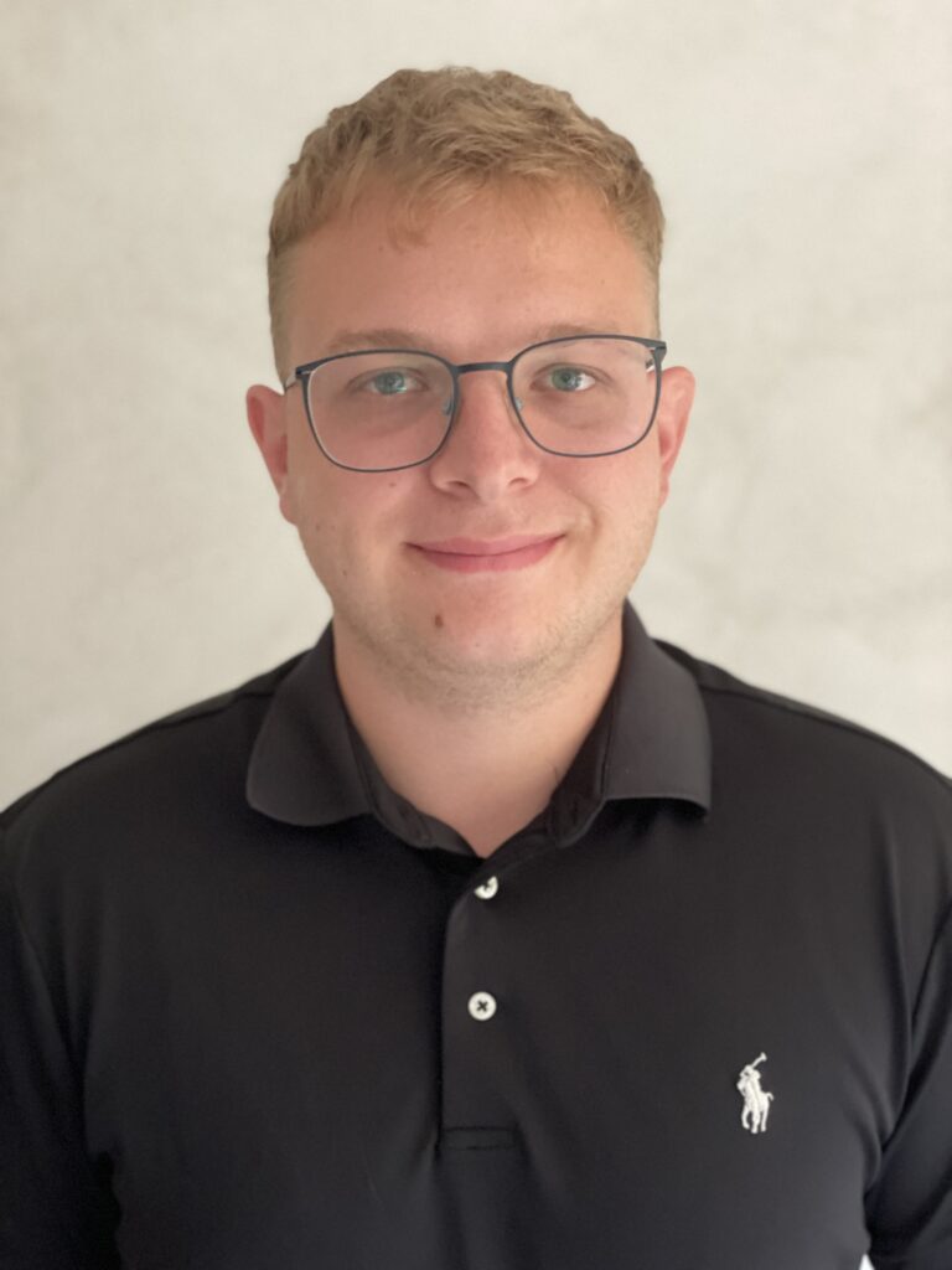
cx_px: 476
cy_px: 635
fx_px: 1907
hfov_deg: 28.0
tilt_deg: -8.3
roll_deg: -1.0
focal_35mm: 52
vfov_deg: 36.8
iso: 400
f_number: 2
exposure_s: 1/40
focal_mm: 6
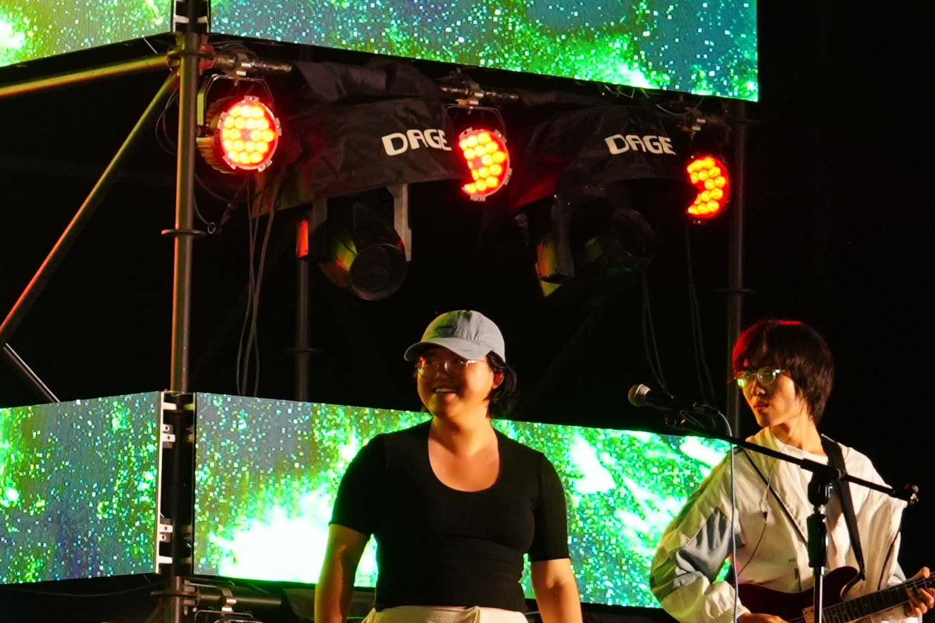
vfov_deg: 5.4
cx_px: -383
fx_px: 6596
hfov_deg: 8.0
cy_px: 649
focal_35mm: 254
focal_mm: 50
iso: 1600
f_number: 4
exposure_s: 1/250
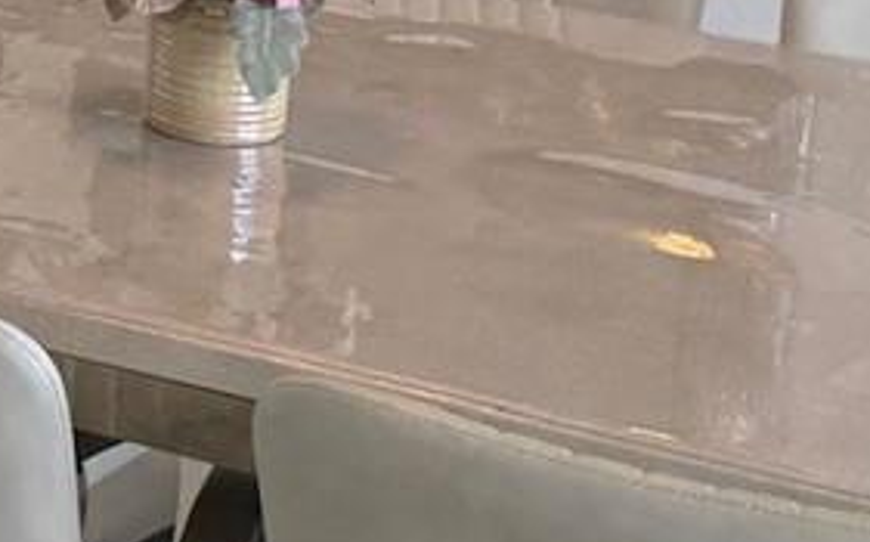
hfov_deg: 13.6
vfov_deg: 8.8
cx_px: -443
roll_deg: -1.3
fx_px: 3435
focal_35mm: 145
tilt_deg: -10.7
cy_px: -279
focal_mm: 6.76
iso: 100
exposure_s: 1/335
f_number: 1.78
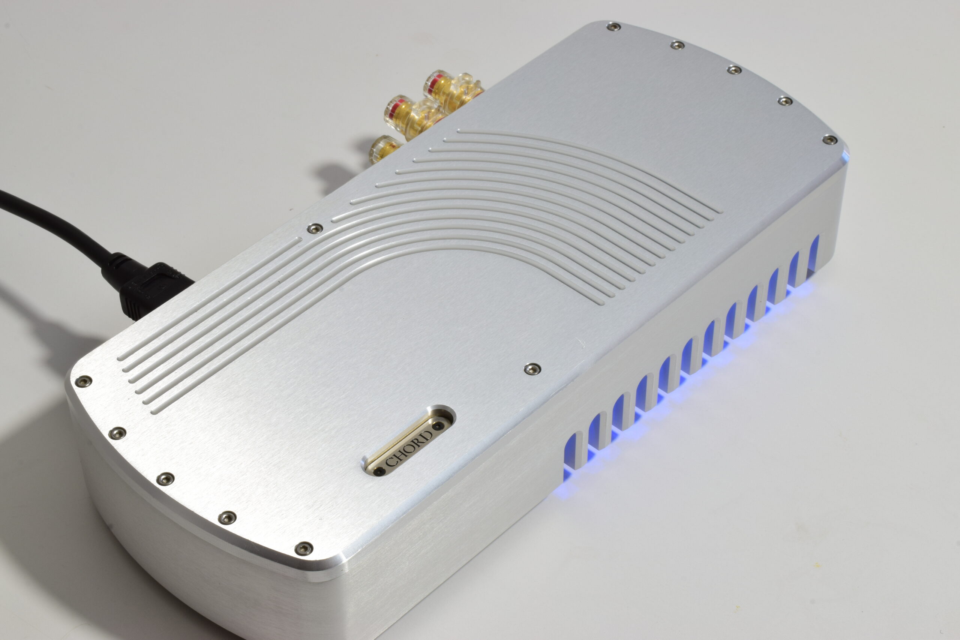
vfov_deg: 17.5
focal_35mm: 78
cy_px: 320
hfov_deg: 26.0
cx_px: 480
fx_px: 2080
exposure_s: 2
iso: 100
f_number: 25
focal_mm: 52
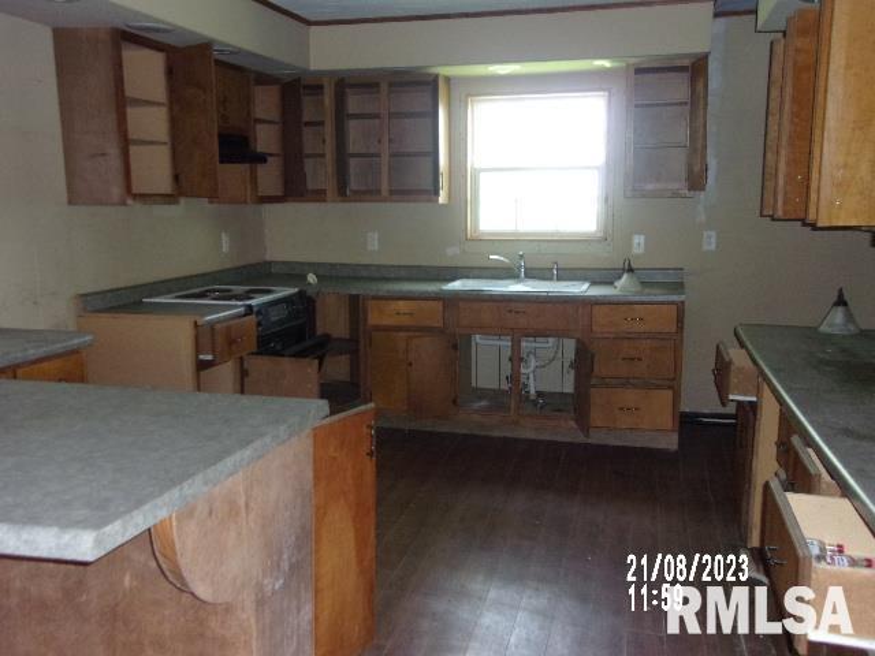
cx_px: 438
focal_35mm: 34
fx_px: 859
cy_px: 328
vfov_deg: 41.8
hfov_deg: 54.0
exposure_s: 1/34
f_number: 3.3
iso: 446
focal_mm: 6.1
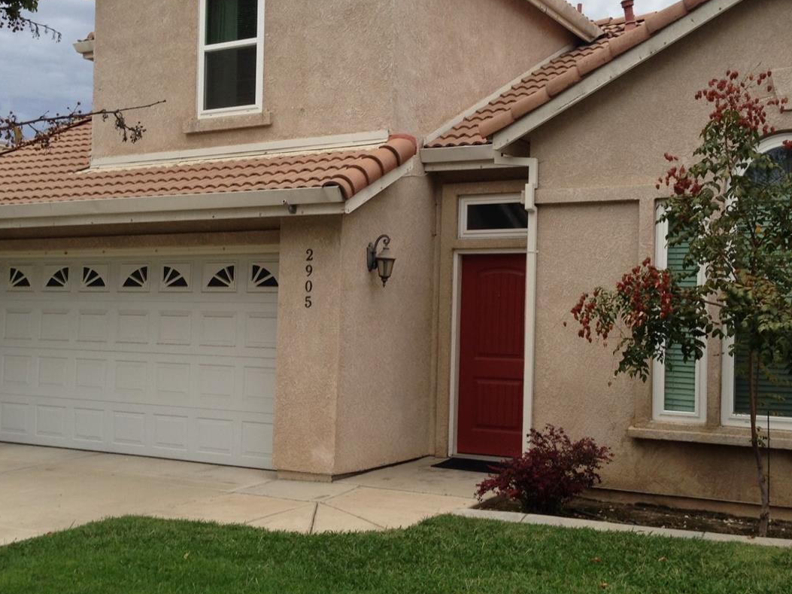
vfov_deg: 30.9
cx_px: 403
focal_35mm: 47
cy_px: 298
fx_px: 1075
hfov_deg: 40.4
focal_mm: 4.12
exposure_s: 1/237
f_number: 2.4
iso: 50
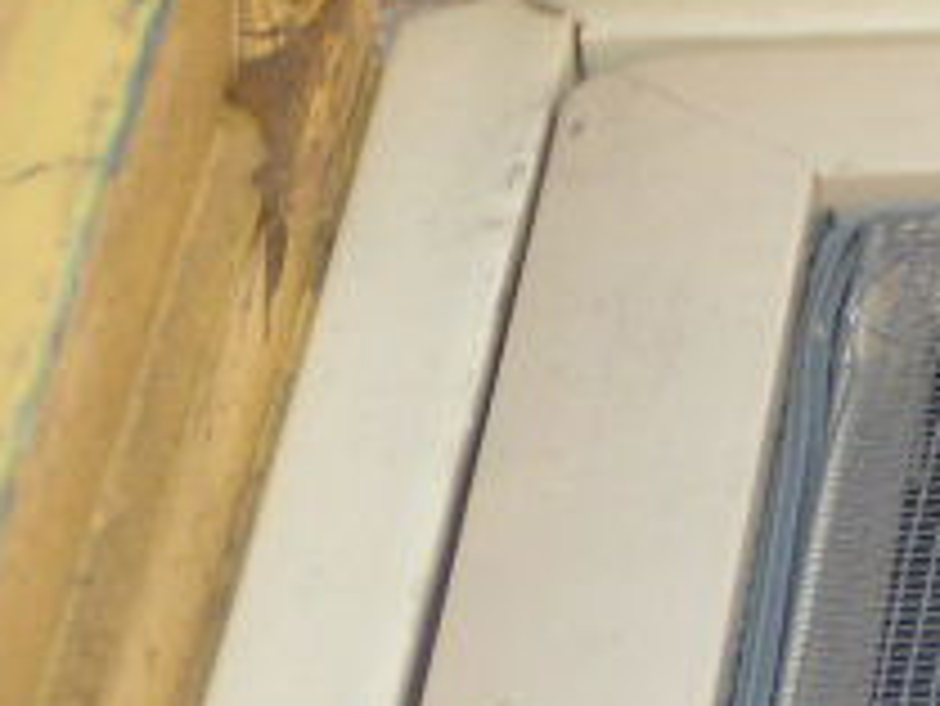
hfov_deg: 4.7
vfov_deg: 3.6
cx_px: 1403
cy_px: 261
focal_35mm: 416
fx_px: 11303
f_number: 3.5
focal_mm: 20.9
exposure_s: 1/160
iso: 100
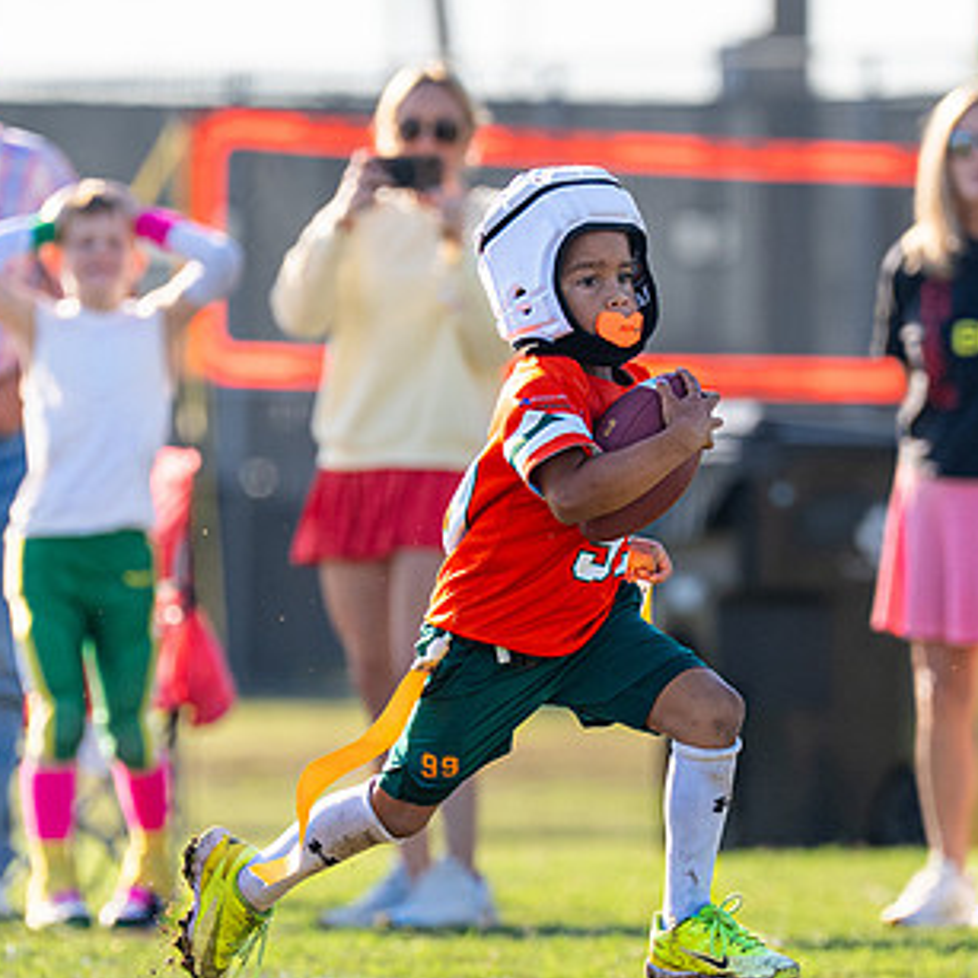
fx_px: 18539
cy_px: 537
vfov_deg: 3.0
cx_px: 551
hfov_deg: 3.0
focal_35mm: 580
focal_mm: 200
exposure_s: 1/2500
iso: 250
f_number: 2.8
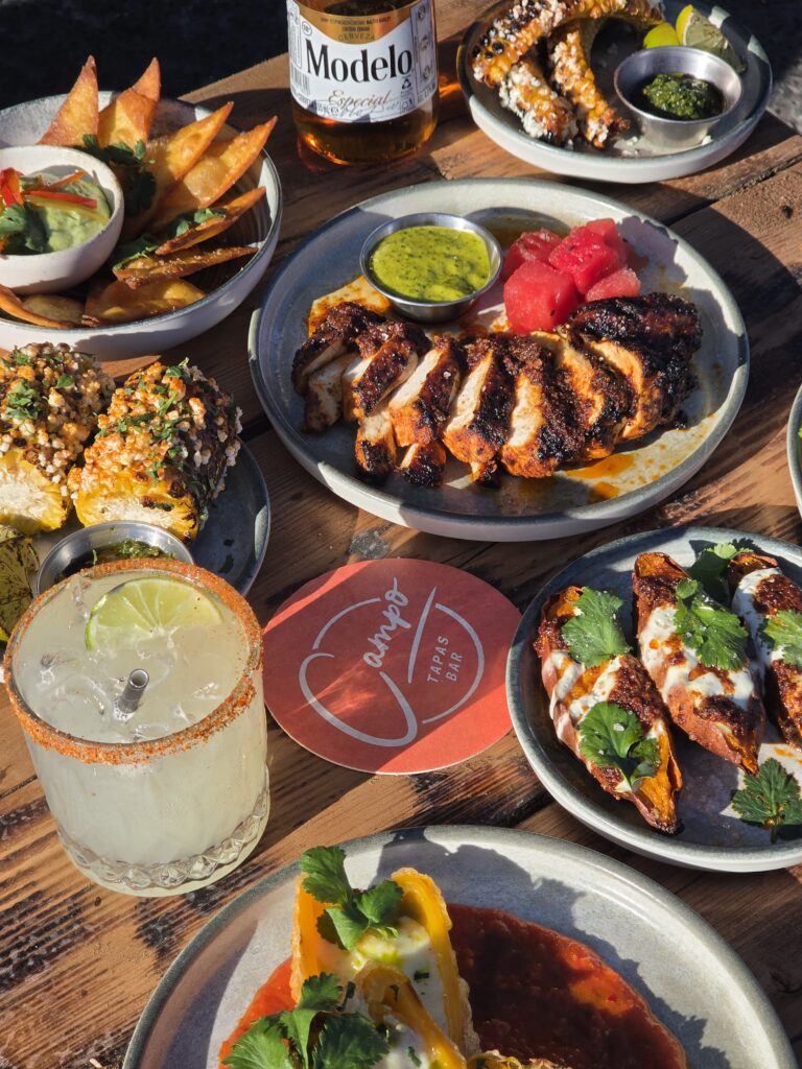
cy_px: 534
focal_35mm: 69
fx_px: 2131
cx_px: 401
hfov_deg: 21.3
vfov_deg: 28.2
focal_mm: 7
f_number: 2.4
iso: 25
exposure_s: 1/788
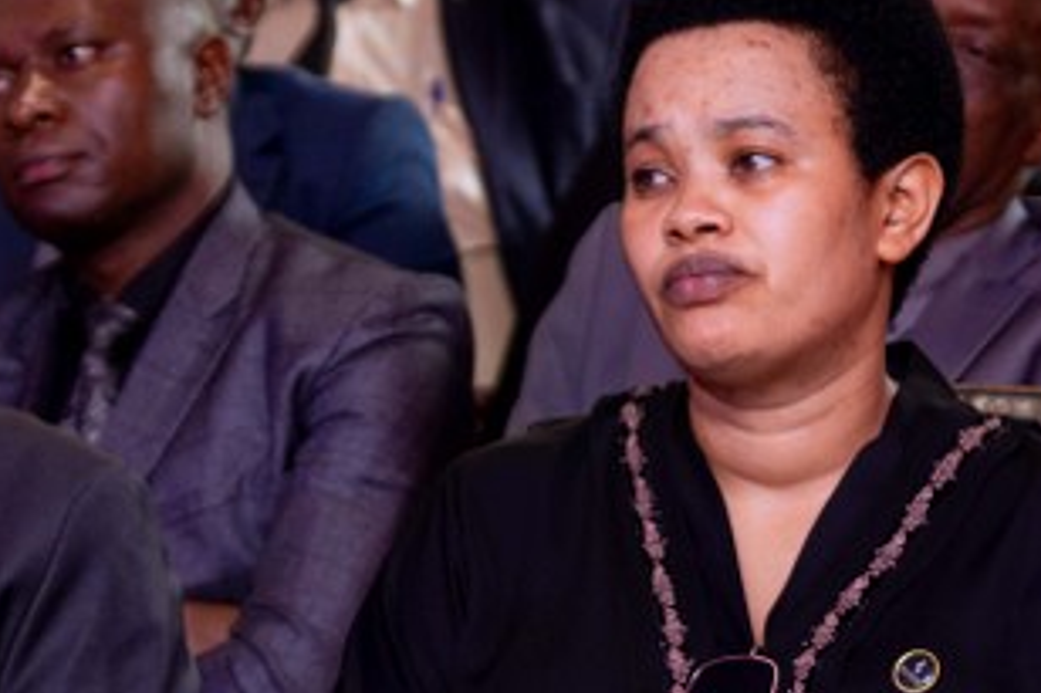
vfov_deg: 5.9
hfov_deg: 8.8
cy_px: 445
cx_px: 825
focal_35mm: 233
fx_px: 6734
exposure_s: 1/100
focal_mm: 70
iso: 400
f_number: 4
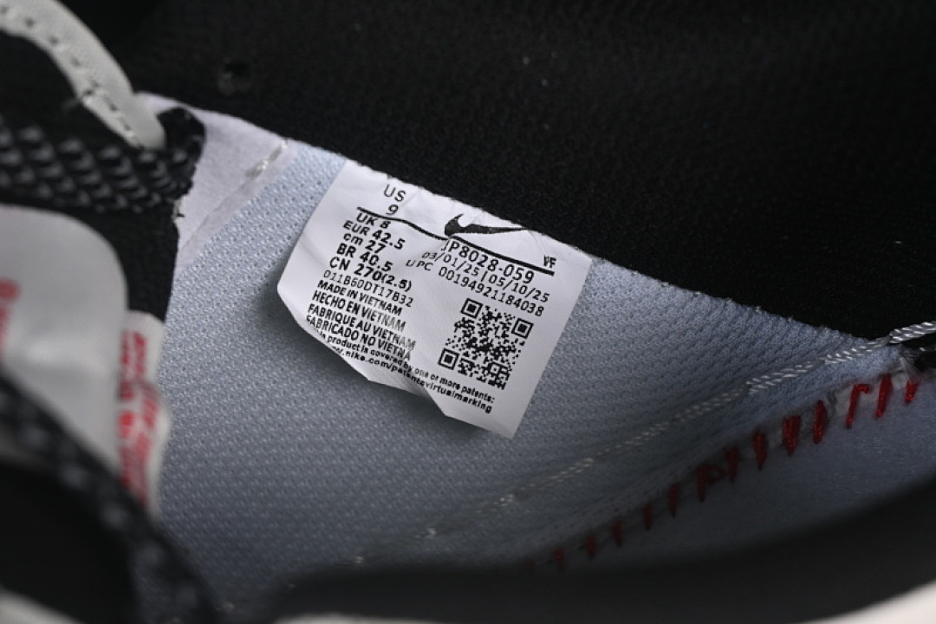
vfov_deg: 18.2
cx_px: 468
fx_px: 1950
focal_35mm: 75
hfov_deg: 27.0
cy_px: 312
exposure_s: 1/80
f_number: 7.1
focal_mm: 50
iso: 160
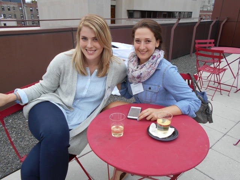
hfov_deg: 67.3
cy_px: 90
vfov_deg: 53.1
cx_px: 120
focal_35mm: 26
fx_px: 180
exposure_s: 1/30
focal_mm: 4.6
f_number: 3.2
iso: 100
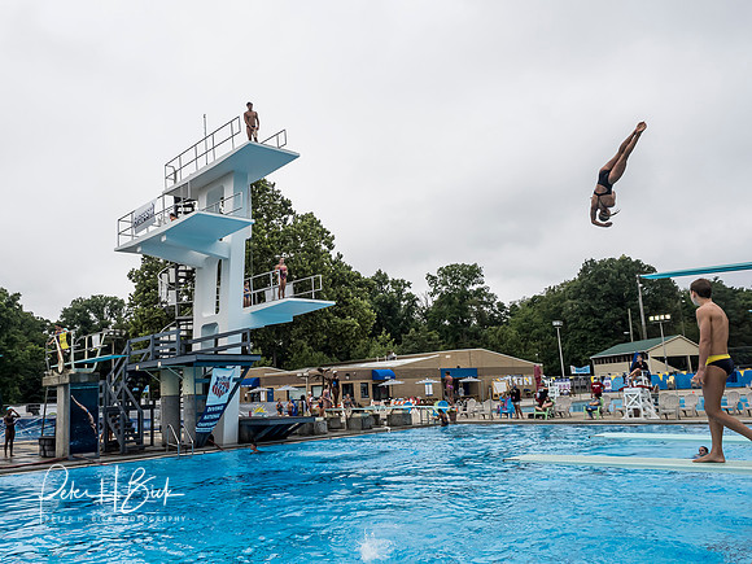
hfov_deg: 64.3
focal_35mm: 27
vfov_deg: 50.7
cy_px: 303
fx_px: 595
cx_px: 323
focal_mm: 12
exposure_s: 1/1000
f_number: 6.3
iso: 640
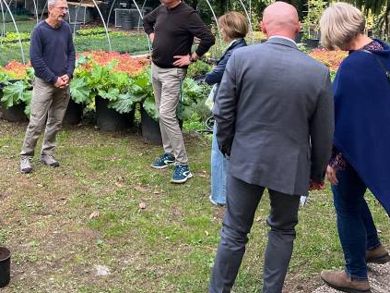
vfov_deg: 22.0
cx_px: 70
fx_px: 710
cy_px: -30
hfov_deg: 29.9
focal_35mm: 63
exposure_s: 1/763
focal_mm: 5.7
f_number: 1.5
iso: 50
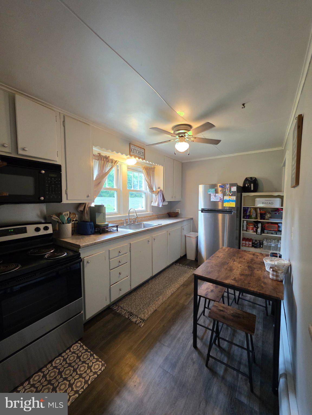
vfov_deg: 106.2
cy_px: 208
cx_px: 156
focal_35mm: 13
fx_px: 156
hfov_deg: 89.9
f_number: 1.9
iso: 320
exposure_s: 1/60
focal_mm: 2.2
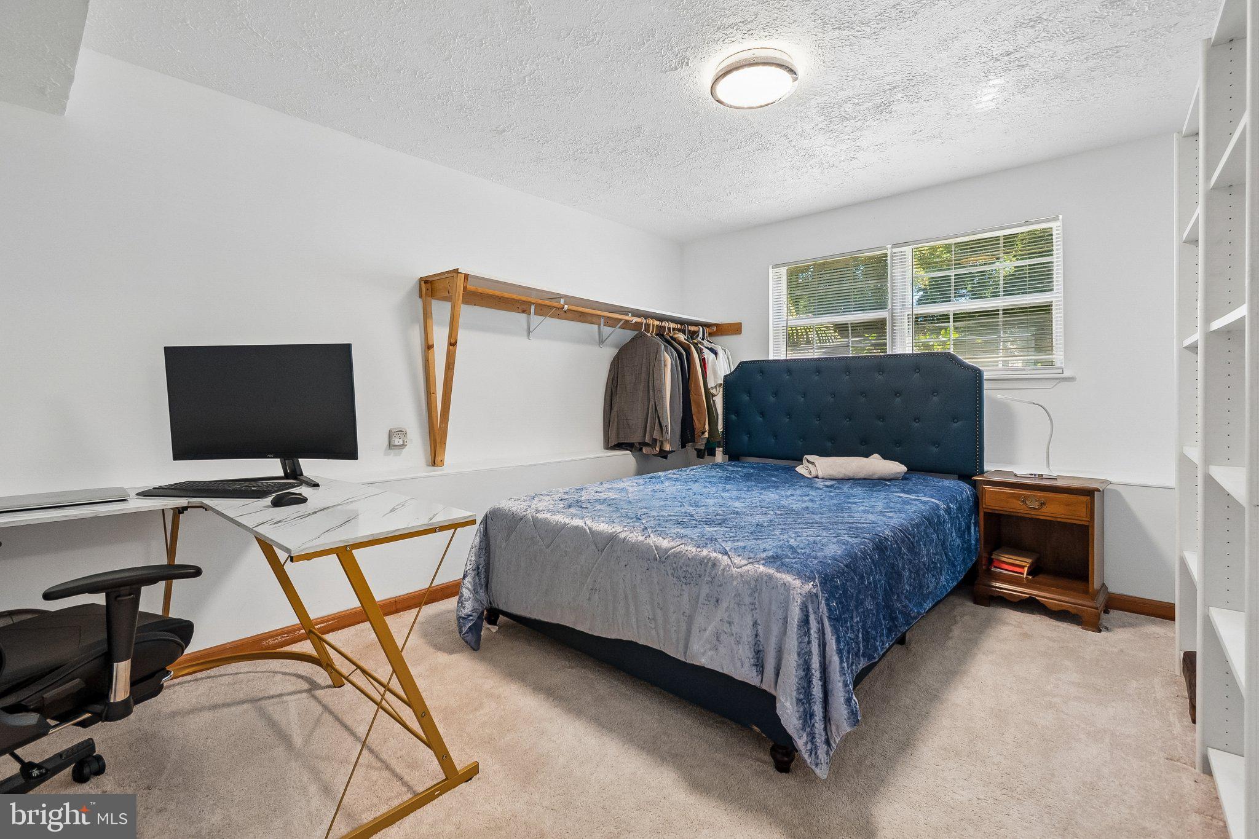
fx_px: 525
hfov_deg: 100.4
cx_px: 630
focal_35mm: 15
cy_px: 420
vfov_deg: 77.3
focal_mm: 10
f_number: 5.6
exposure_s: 1/40
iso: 400
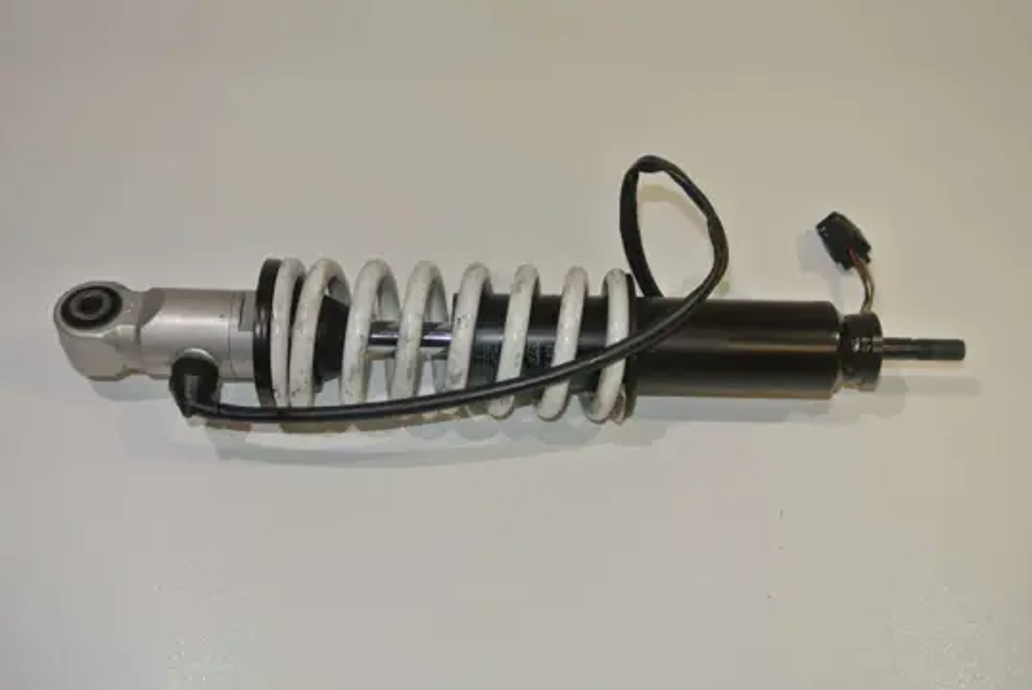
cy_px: 345
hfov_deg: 46.4
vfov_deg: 32.0
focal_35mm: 42
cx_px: 516
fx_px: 1205
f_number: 4.5
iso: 200
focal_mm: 15.7
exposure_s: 1/60
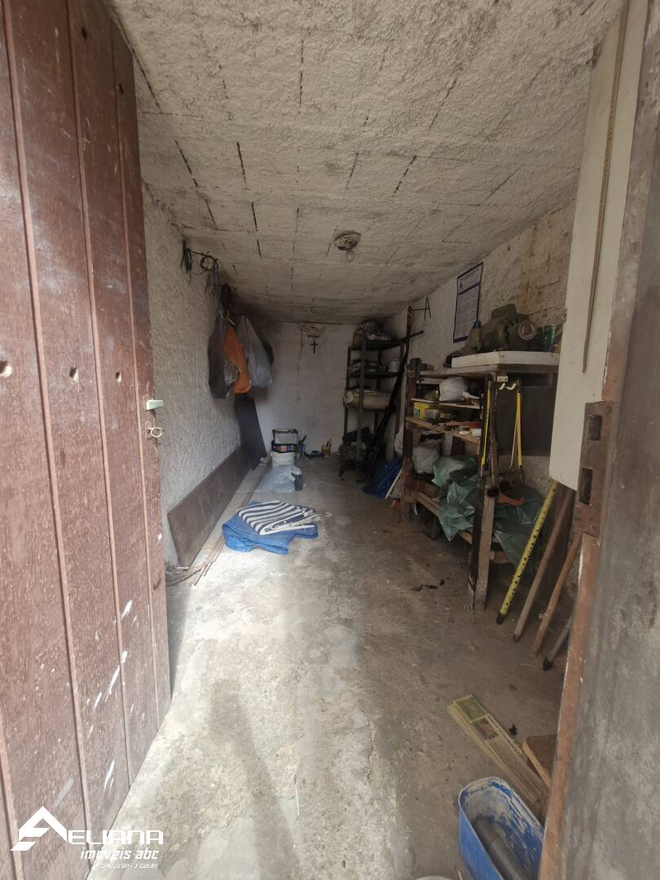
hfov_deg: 89.9
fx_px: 330
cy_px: 440
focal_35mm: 13
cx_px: 330
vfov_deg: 106.2
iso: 64
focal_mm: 1.74
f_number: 2.2
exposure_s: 1/120
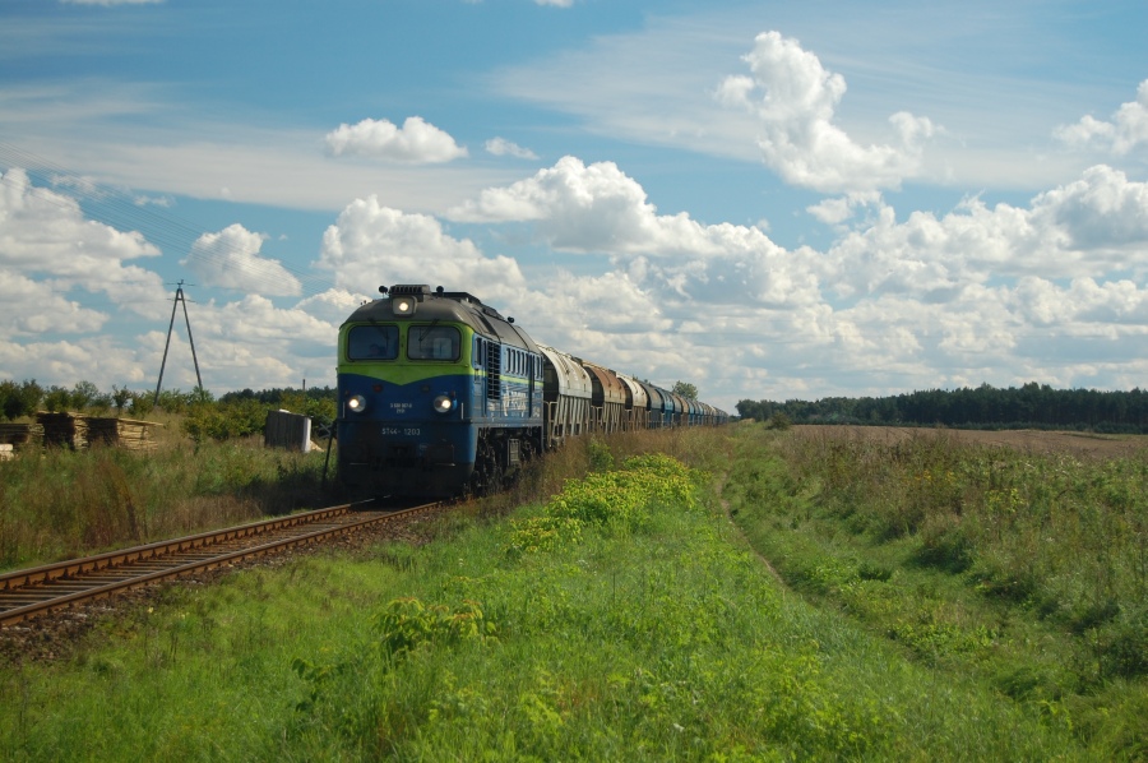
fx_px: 2150
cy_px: 382
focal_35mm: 68
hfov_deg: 29.9
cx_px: 574
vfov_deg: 20.1
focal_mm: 45
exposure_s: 1/500
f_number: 5.3
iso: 200
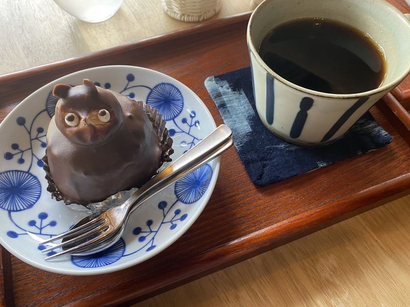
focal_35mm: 26
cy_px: 154
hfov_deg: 67.3
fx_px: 308
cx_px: 205
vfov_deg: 53.1
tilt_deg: -59.2
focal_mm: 4.25
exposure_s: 1/66
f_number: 1.8
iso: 125
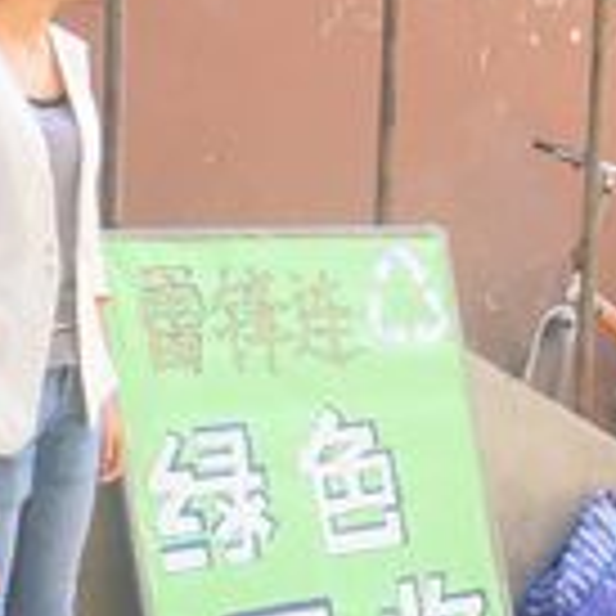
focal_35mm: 100
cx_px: 391
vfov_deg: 17.3
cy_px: 438
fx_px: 2013
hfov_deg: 17.4
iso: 64
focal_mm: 6.6
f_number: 3.5
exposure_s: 1/125
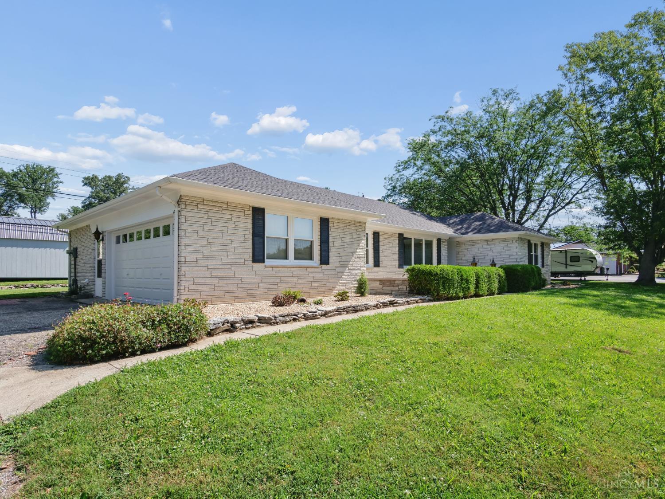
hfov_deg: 87.8
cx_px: 332
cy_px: 250
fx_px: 346
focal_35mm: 18
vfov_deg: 71.6
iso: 200
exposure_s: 1/320
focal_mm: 9
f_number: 9
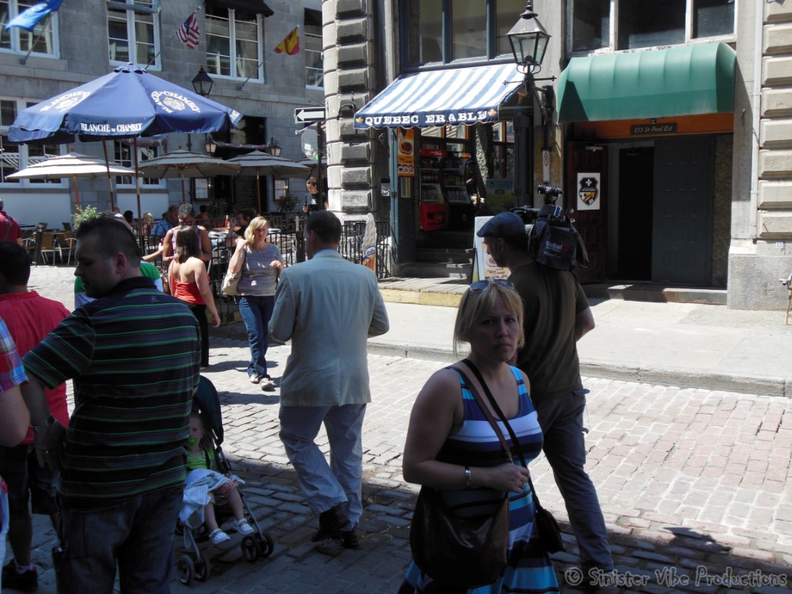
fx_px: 869
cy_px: 297
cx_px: 396
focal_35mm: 38
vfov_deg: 37.7
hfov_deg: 49.0
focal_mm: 6.8
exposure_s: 1/500
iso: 125
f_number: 3.6
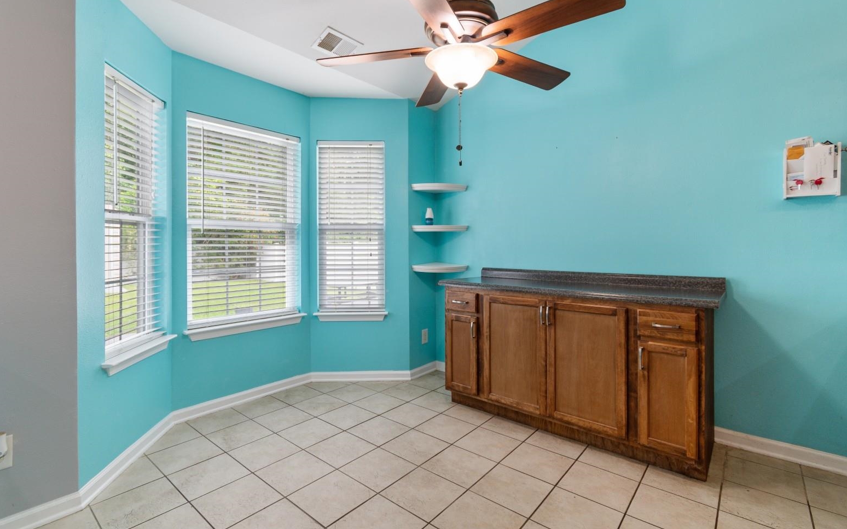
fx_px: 369
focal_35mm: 16
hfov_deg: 97.8
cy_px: 239
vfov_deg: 71.1
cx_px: 405
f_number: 4.5
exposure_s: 1/8
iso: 100
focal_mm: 10
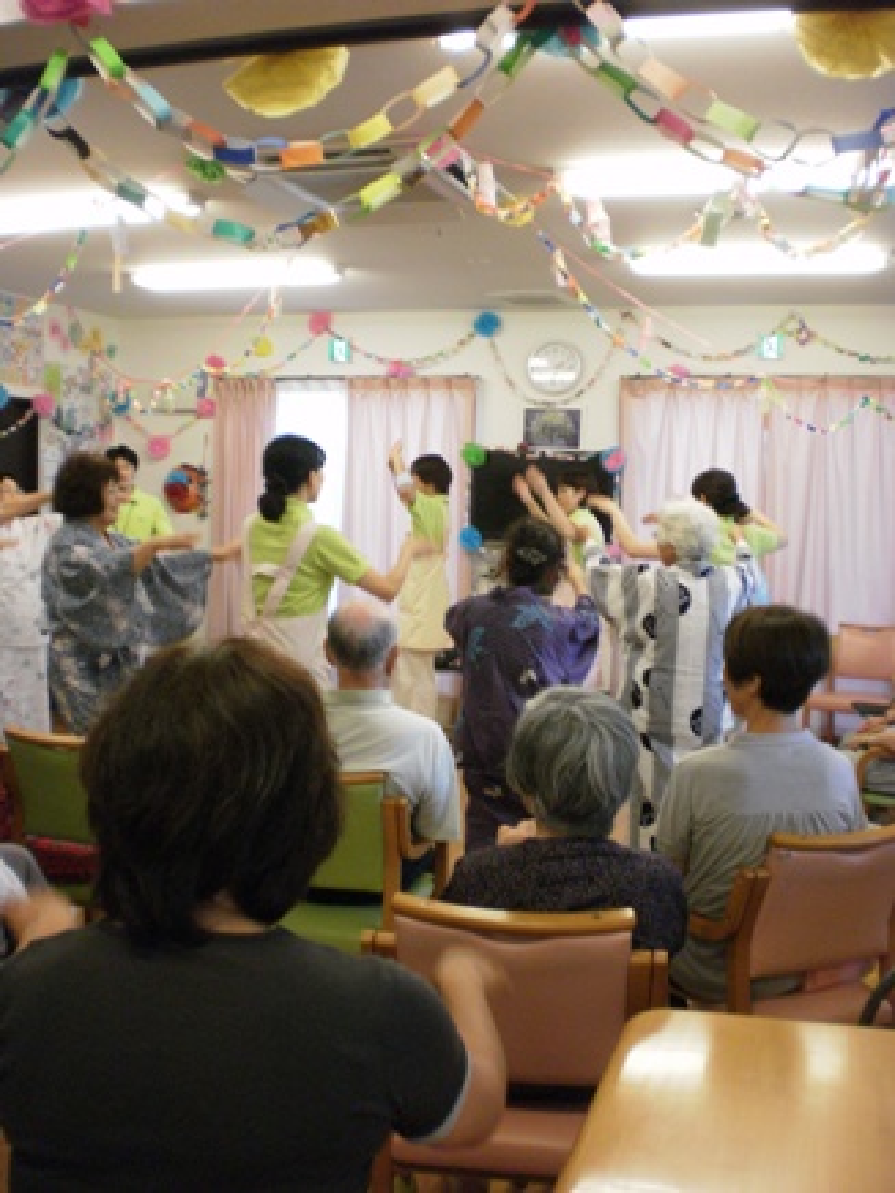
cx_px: 448
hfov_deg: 39.7
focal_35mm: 36
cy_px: 596
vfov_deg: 51.4
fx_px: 1241
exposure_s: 1/80
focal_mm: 6.3
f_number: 3.1
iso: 400
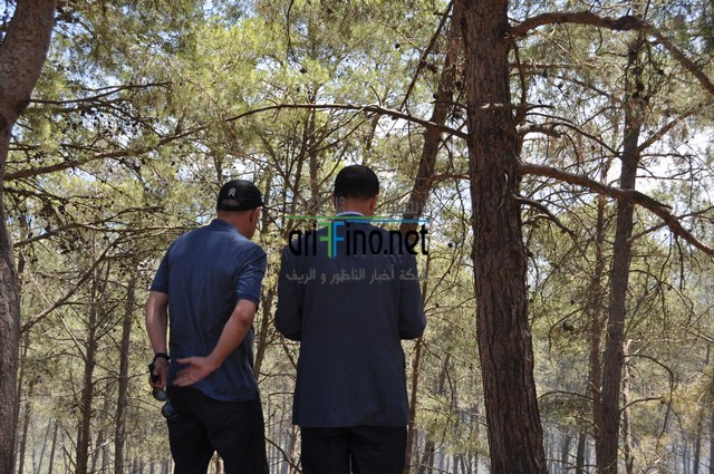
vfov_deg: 28.0
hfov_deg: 41.2
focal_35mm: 48
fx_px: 951
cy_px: 237
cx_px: 357
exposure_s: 1/200
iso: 200
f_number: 7.1
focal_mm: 32
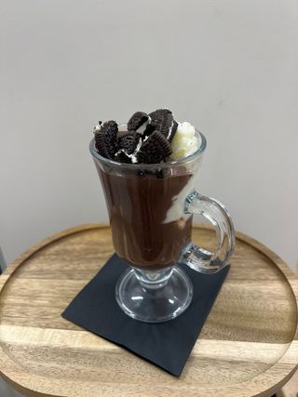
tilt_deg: -29.1
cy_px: 198
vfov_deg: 67.3
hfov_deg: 53.0
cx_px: 149
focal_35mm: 26
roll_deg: +2.3
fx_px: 299
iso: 64
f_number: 1.5
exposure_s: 1/100
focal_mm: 5.7
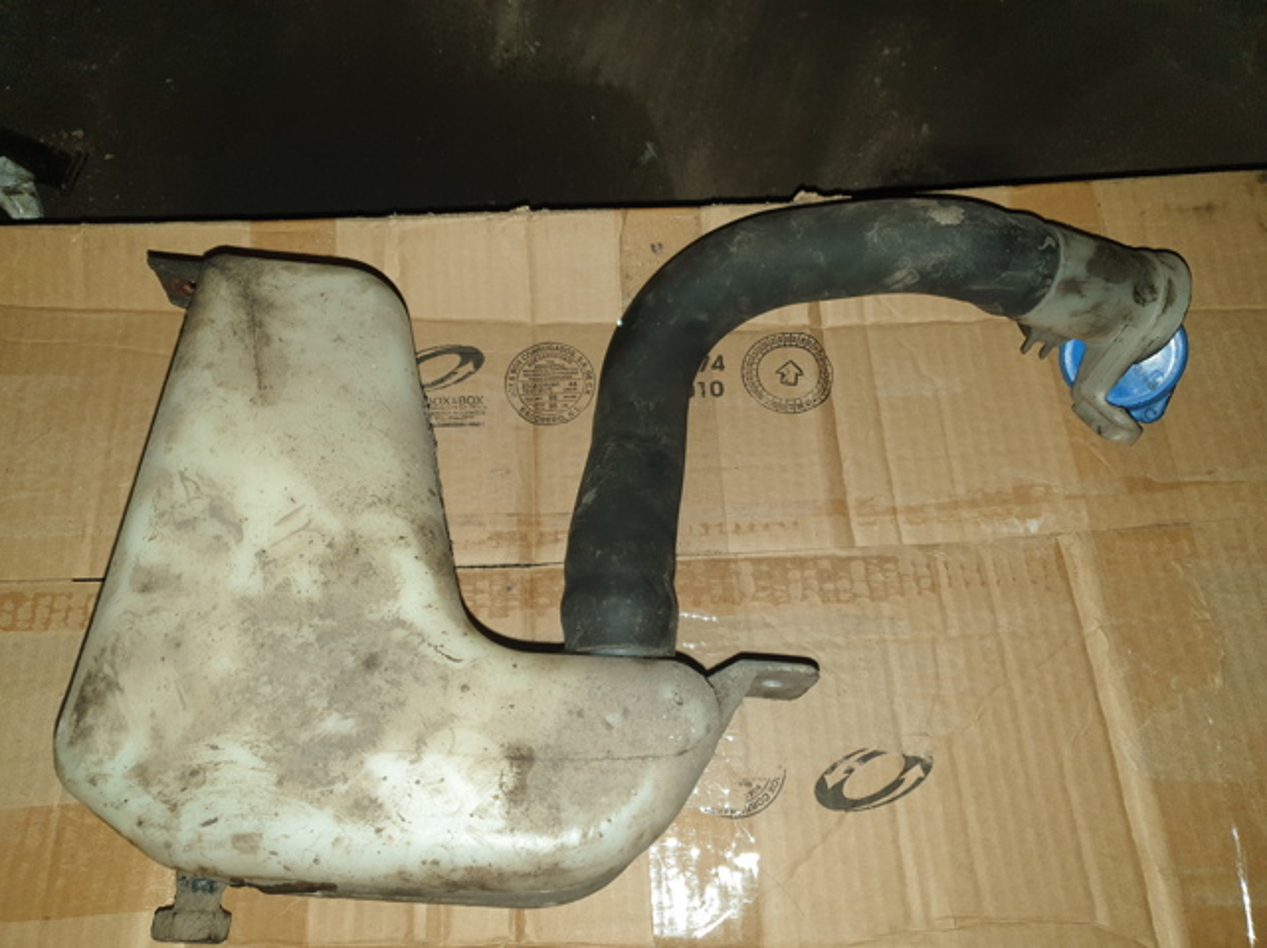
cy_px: 474
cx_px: 634
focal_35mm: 26
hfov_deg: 67.3
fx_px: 951
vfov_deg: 53.0
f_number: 1.5
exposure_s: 1/63
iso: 50
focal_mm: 4.3
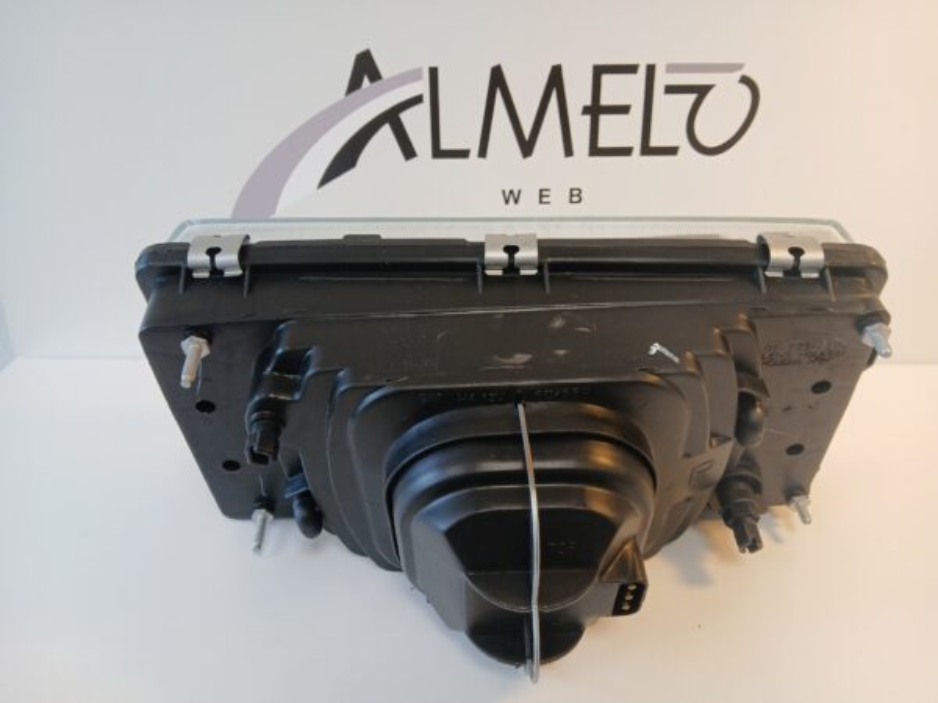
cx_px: 469
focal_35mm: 26
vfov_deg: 53.1
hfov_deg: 67.3
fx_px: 705
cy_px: 352
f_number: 1.8
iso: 100
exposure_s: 1/50
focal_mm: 3.98
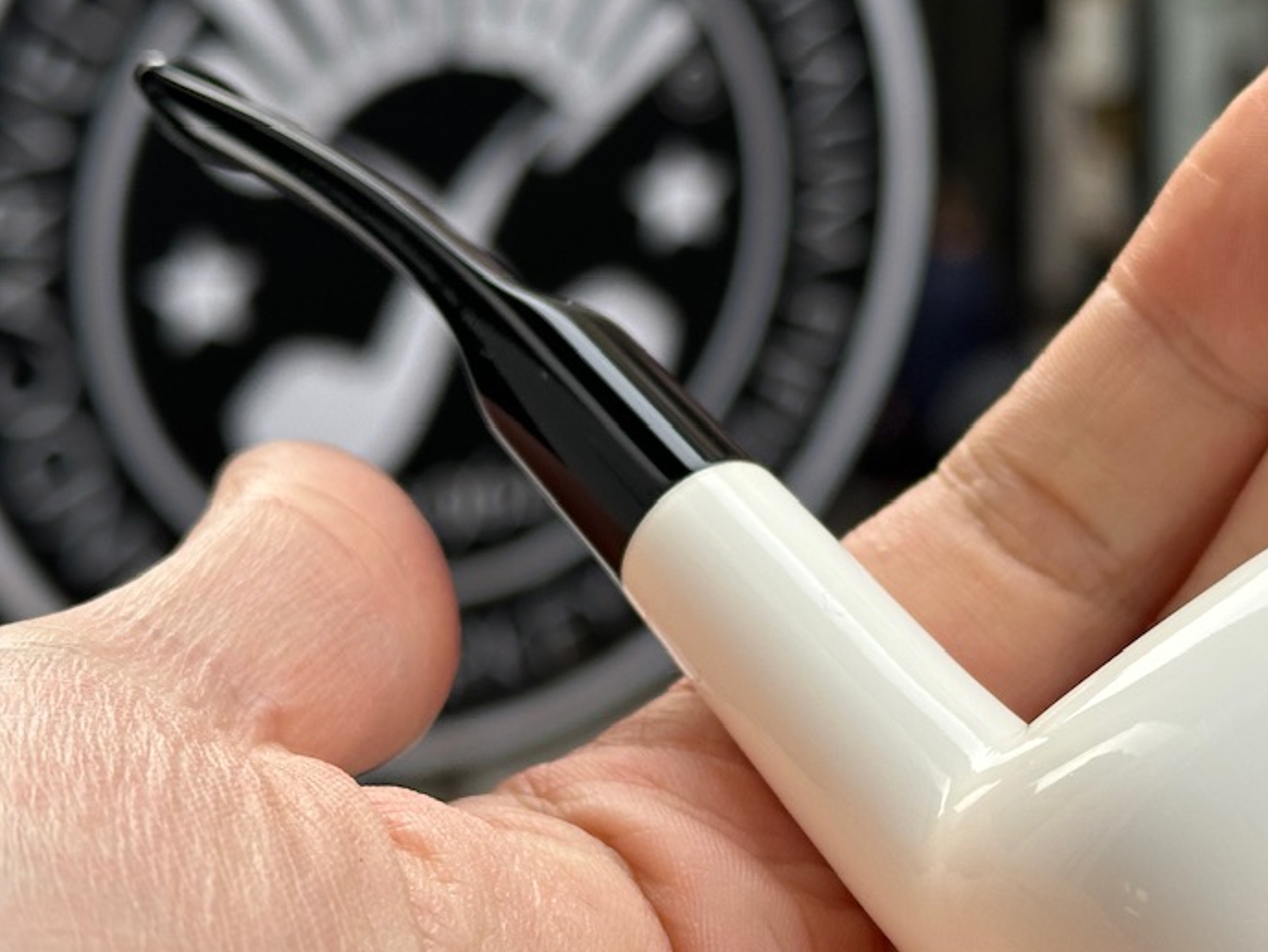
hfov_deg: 21.9
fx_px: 3261
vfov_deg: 16.6
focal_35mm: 89
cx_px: 860
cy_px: 494
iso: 64
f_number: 1.78
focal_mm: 6.86
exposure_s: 1/880
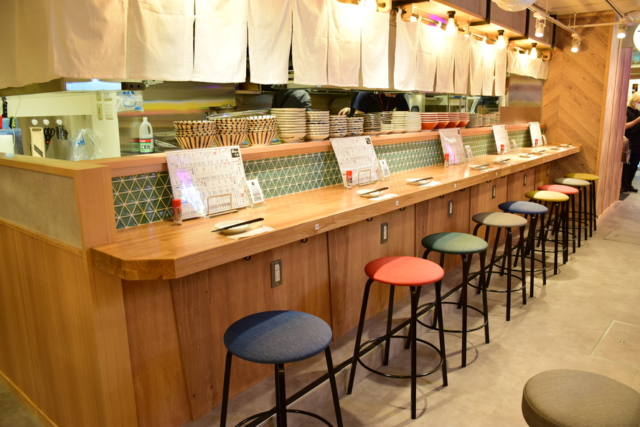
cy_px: 214
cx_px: 320
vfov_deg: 47.9
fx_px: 480
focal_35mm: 27
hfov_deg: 67.4
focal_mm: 18
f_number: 5.6
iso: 500
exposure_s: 1/20
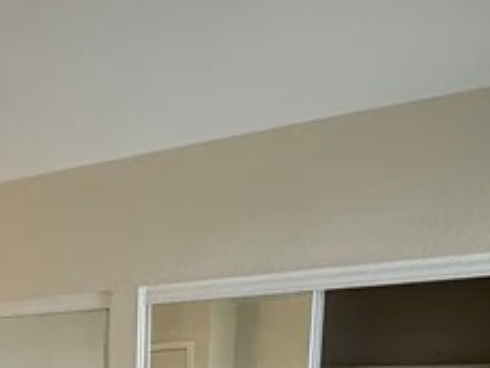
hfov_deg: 28.4
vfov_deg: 19.4
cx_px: -28
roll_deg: +0.5
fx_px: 892
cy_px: 598
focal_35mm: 63
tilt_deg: -13.1
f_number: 2.2
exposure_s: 1/60
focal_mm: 2.22
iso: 200
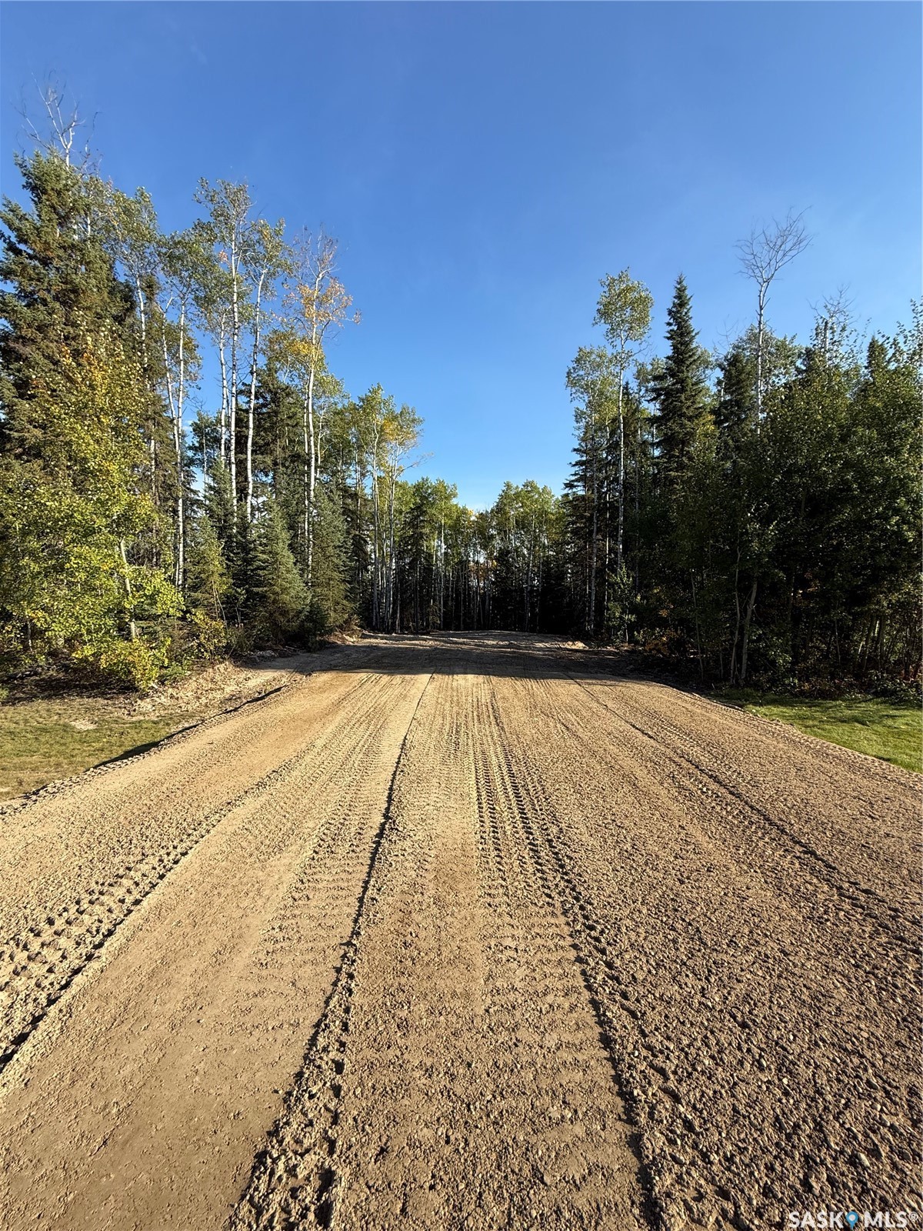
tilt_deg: -0.1
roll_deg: +0.1
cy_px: 616
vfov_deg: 102.1
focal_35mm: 14
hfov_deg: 85.7
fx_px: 498
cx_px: 462
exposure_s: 1/942
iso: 50
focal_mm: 2.22
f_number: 2.2
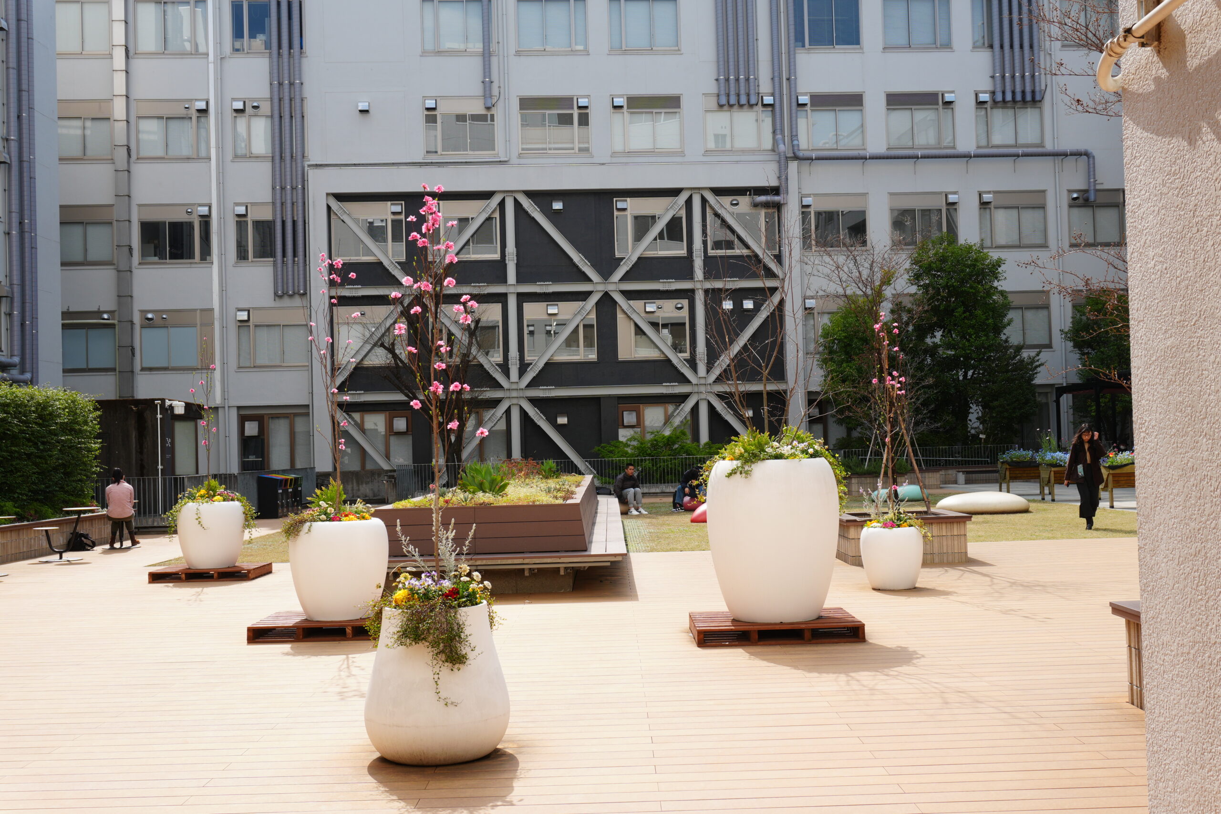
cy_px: 407
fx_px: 1323
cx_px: 610
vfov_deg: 34.2
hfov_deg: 49.6
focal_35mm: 39
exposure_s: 1/125
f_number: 9
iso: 100
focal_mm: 26
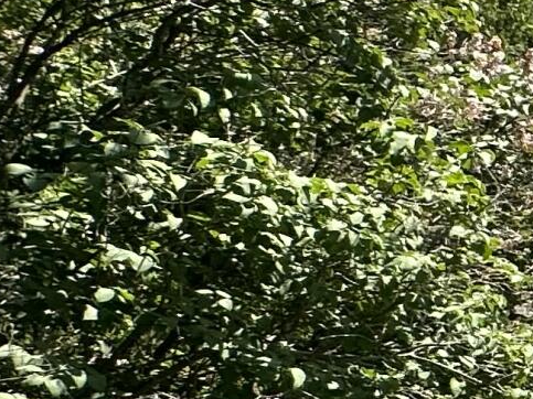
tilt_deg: +0.8
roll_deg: +0.5
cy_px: 378
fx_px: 1339
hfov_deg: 11.9
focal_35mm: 87
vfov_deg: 16.7
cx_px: 1557
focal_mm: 2.22
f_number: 2.2
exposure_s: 1/979
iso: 50
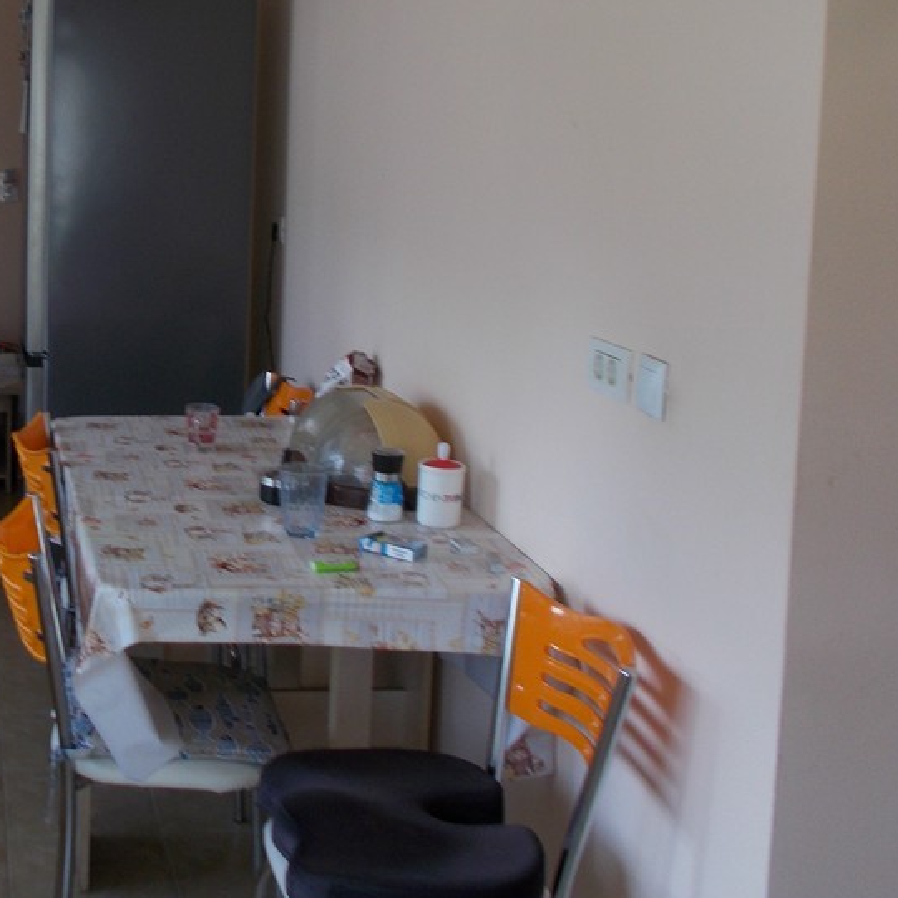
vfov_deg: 33.0
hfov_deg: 32.1
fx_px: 1497
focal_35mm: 51
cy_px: 279
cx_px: 124
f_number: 3.2
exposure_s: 1/50
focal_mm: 4.6
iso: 80
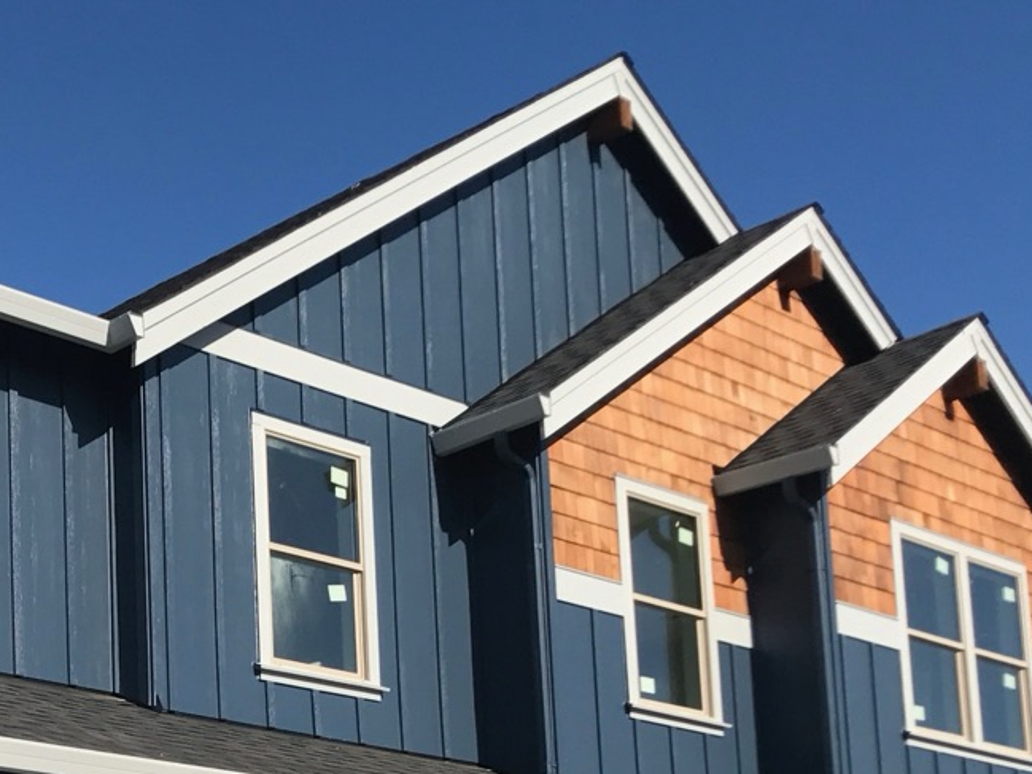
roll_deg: +2.0
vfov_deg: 20.2
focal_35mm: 69
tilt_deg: +10.4
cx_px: 72
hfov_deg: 27.0
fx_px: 2057
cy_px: 877
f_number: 1.8
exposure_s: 1/2660
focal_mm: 3.99
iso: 20
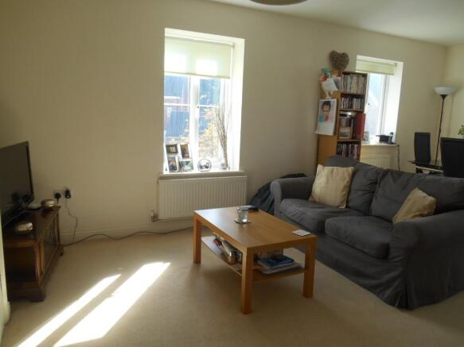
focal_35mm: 26
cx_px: 232
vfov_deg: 53.0
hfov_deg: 67.3
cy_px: 174
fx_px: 348
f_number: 3.4
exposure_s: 1/60
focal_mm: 4.7
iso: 80
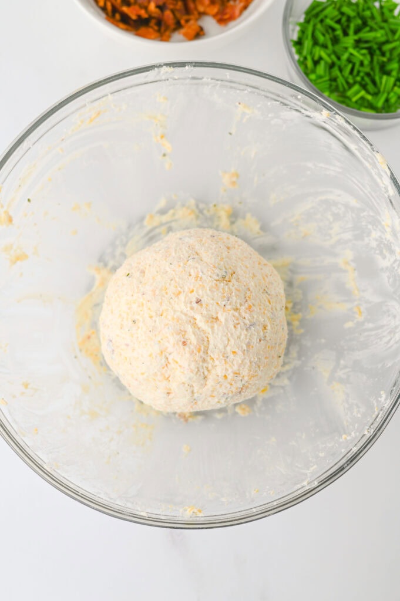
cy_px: 300
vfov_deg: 39.6
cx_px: 200
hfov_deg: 26.9
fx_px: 835
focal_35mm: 50
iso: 100
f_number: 5
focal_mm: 50
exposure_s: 1/80
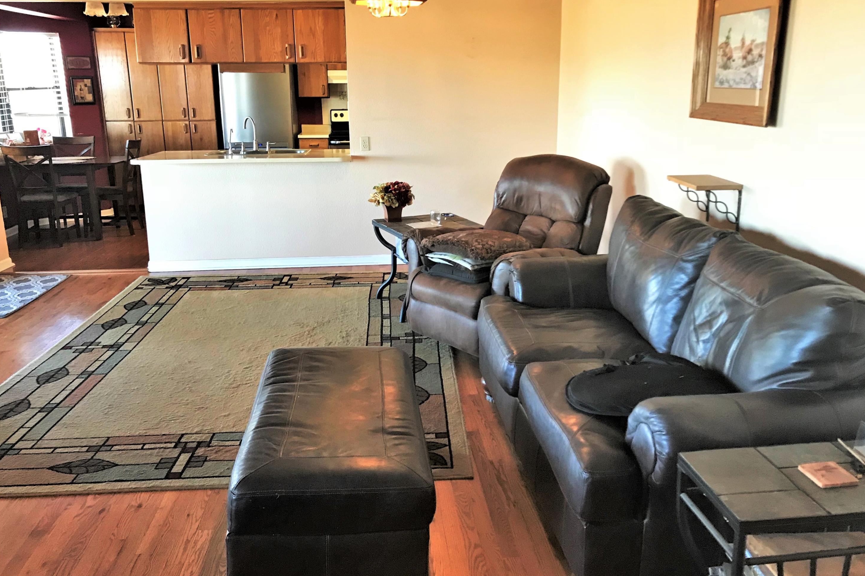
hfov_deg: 61.9
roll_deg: +0.4
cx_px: 443
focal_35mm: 30
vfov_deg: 43.6
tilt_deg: -14.6
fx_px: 721
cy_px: 266
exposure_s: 1/15
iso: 50
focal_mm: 3.99
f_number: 1.8
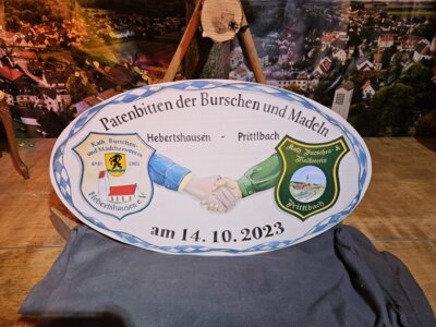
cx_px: 218
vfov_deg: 58.9
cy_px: 164
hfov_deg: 73.9
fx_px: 290
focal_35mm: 23
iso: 160
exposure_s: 1/54
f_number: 1.8
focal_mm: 5.4
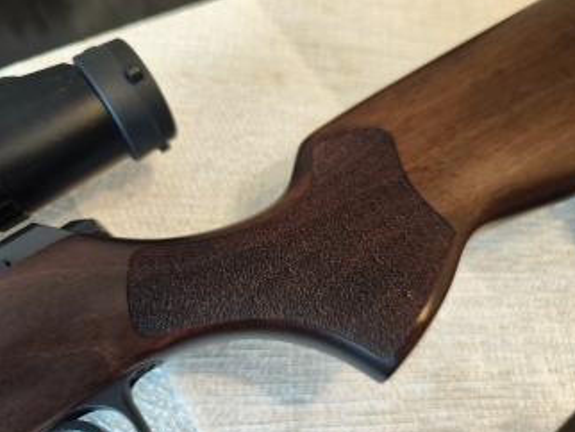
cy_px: 206
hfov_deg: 69.2
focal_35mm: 25
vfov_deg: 54.9
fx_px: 416
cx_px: 311
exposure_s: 1/50
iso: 1487
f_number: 1.69
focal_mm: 7.01
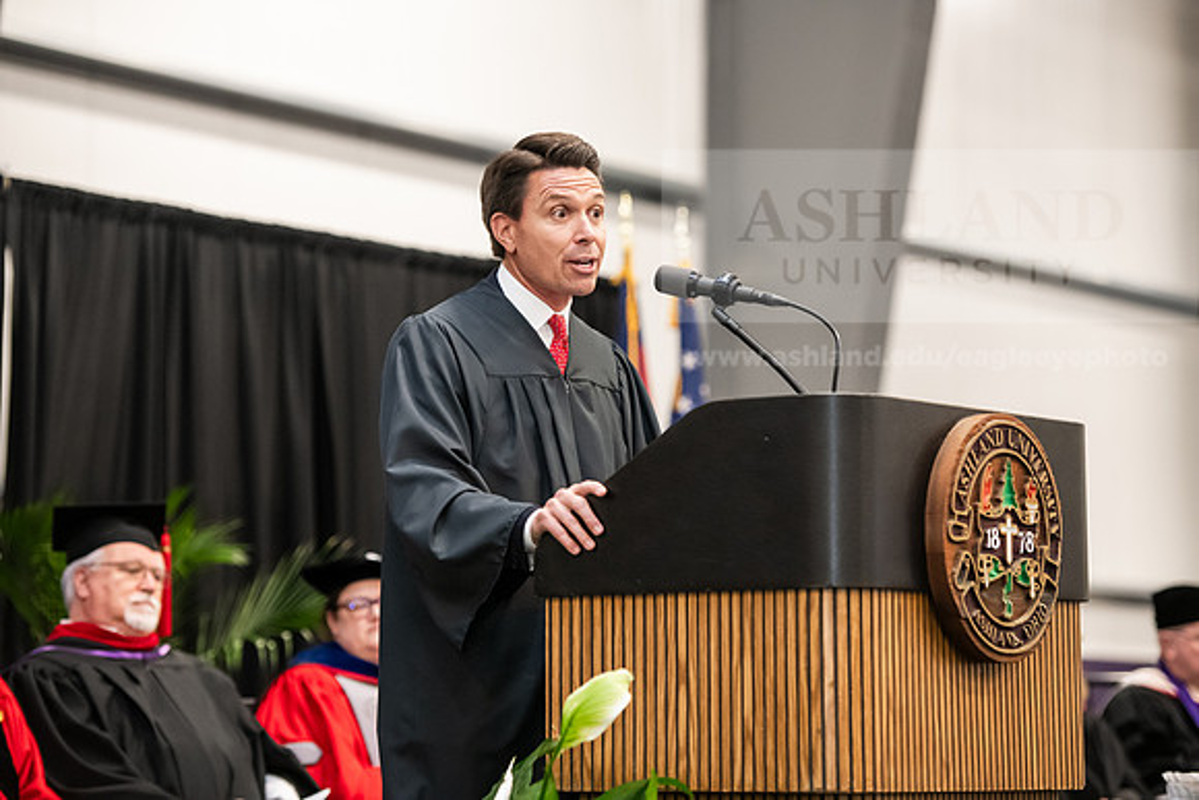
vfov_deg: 11.2
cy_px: 400
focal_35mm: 122
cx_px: 600
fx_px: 4064
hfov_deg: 16.8
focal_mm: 122
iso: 3200
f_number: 3.2
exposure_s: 1/200
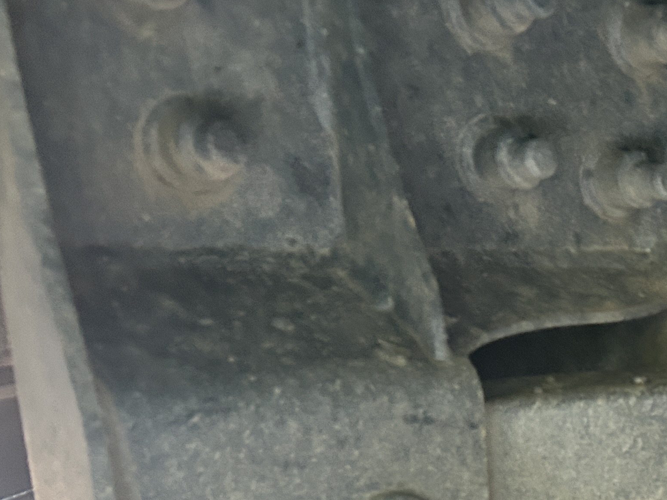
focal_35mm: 68
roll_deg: +0.3
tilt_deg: -19.8
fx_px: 1310
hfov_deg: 25.7
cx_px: 794
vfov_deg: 19.9
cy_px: 645
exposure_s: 1/60
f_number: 1.5
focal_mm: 5.7
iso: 320
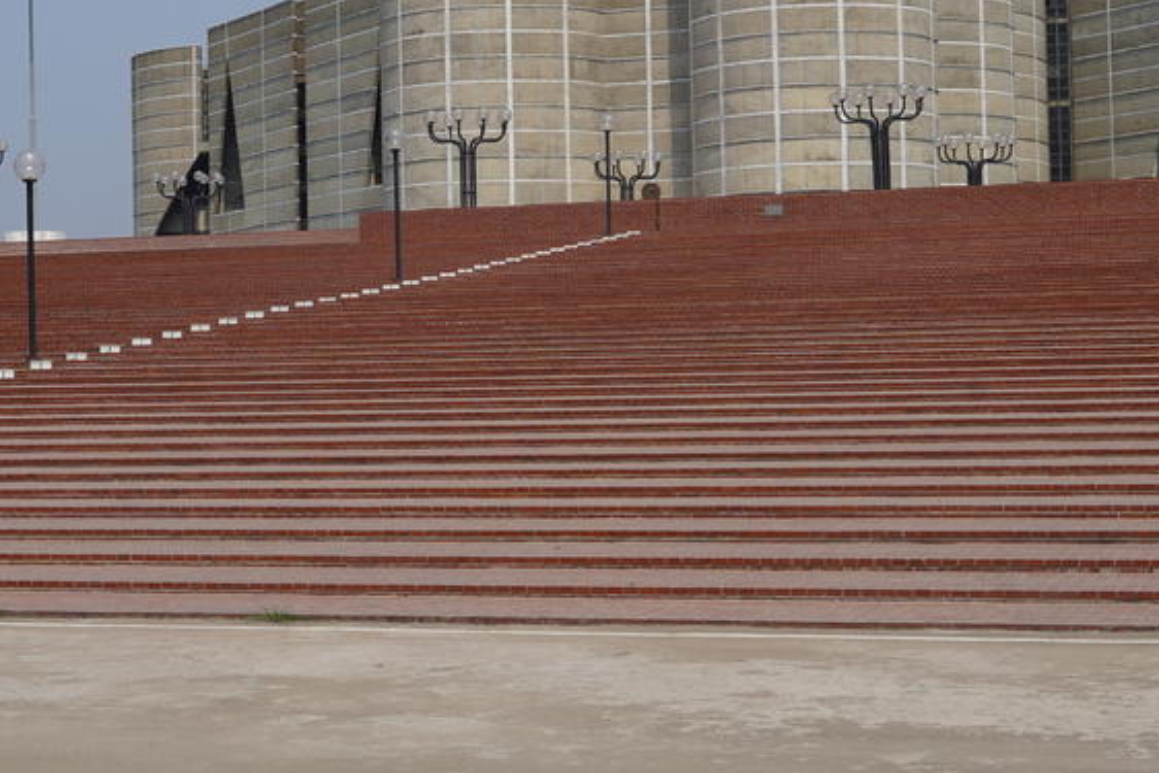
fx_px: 2640
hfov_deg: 24.6
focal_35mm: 82
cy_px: 280
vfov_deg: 16.6
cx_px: 379
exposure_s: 1/200
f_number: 10
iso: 100
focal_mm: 32
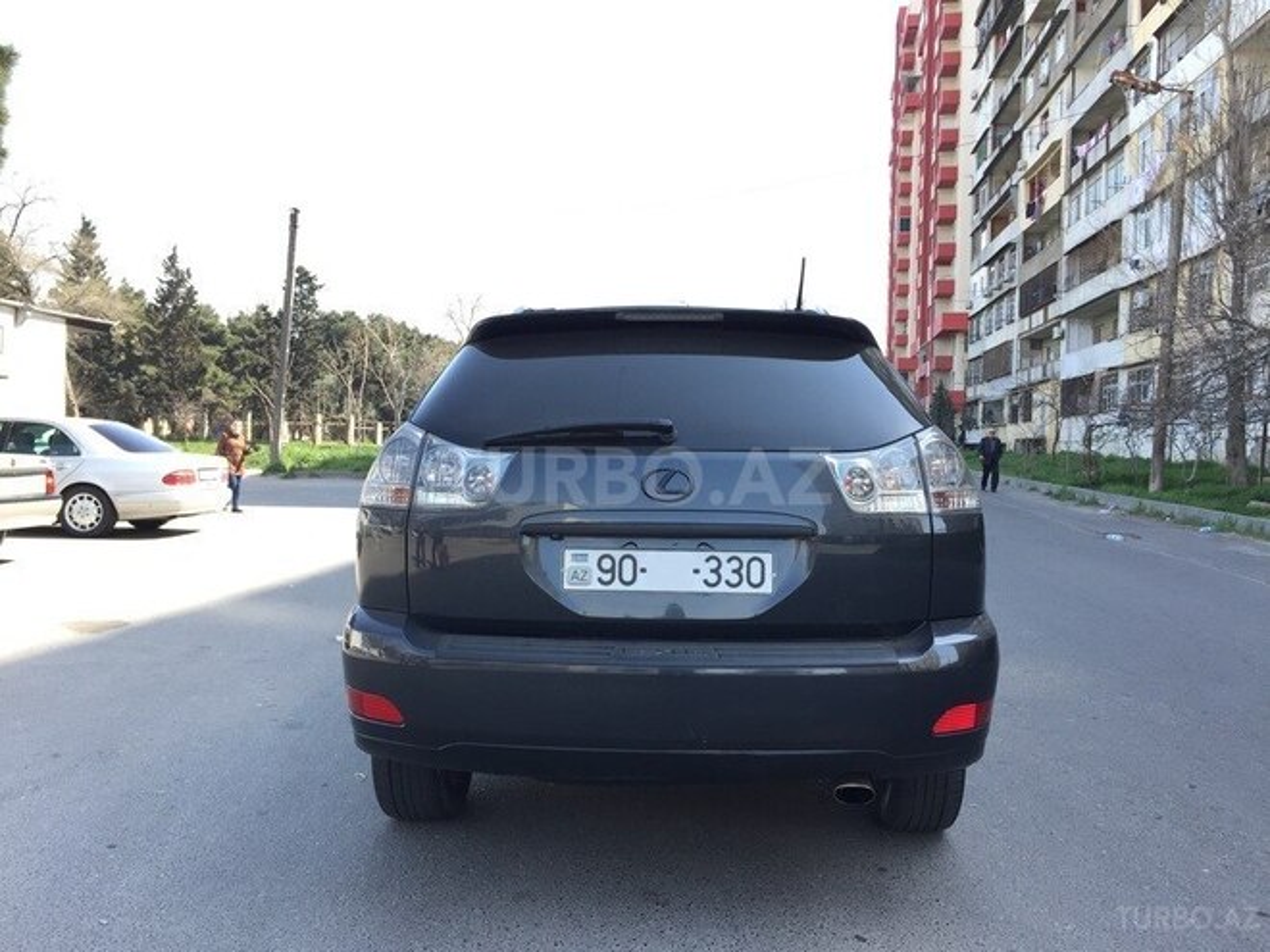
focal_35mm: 29
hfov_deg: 61.7
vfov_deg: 48.2
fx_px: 1064
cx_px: 635
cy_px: 476
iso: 32
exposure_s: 1/286
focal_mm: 4.15
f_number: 2.2
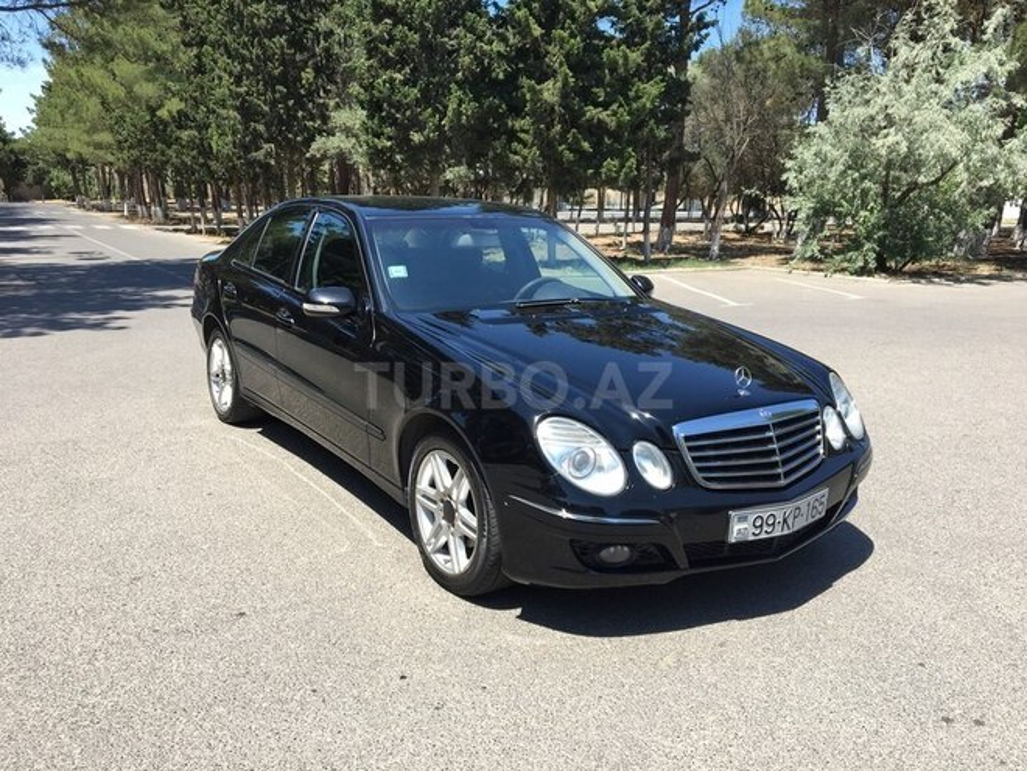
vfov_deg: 48.2
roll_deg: +0.3
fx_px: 860
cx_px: 514
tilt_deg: -11.9
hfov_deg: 61.7
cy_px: 386
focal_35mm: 29
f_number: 2.2
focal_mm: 4.15
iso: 25
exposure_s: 1/705
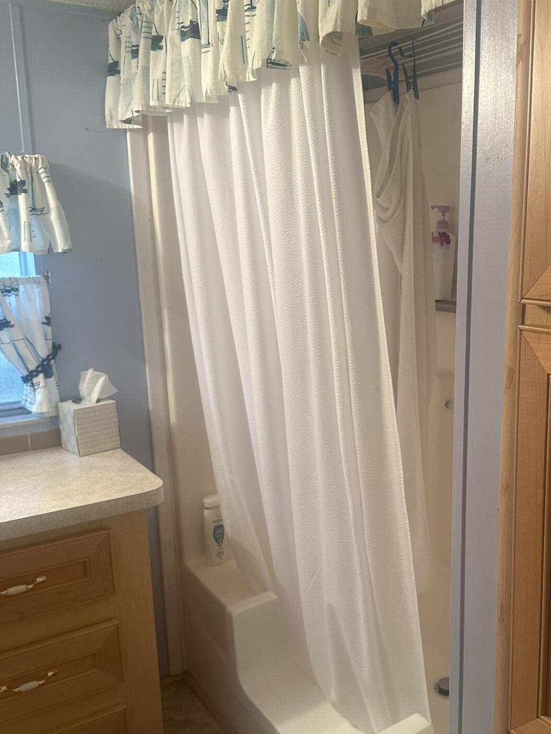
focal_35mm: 34
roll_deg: -1.0
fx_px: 722
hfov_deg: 41.0
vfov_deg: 53.9
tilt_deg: -11.7
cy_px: 388
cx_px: 387
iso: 200
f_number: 1.78
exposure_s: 1/120
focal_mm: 6.86
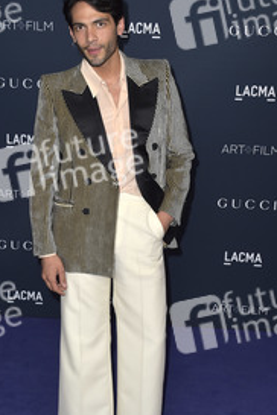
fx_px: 762
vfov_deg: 30.5
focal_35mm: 66
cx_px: 110
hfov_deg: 20.6
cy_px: 242
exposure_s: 1/250
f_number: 6.3
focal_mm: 45
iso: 500
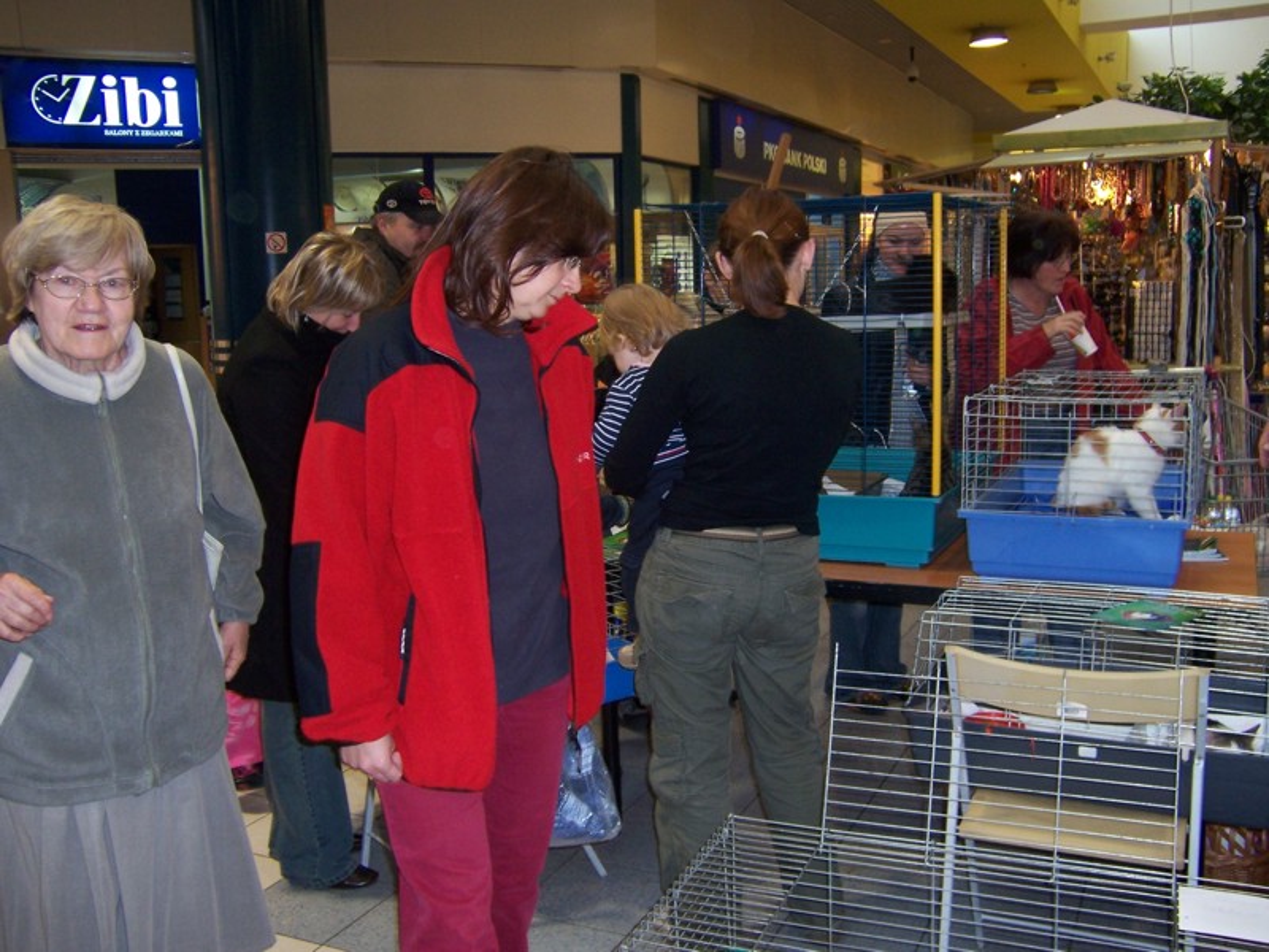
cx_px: 634
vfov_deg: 42.9
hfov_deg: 55.4
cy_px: 476
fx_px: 1210
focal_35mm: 33
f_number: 2.8
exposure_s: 1/60
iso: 140
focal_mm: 5.5
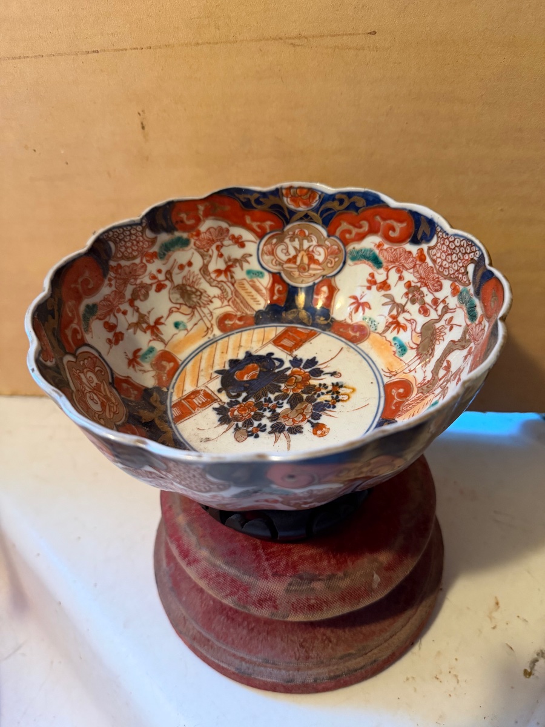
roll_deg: -0.4
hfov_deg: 56.8
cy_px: 364
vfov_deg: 71.6
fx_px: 504
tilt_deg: -39.9
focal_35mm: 24
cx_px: 272
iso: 500
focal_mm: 6.76
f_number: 1.78
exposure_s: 1/50
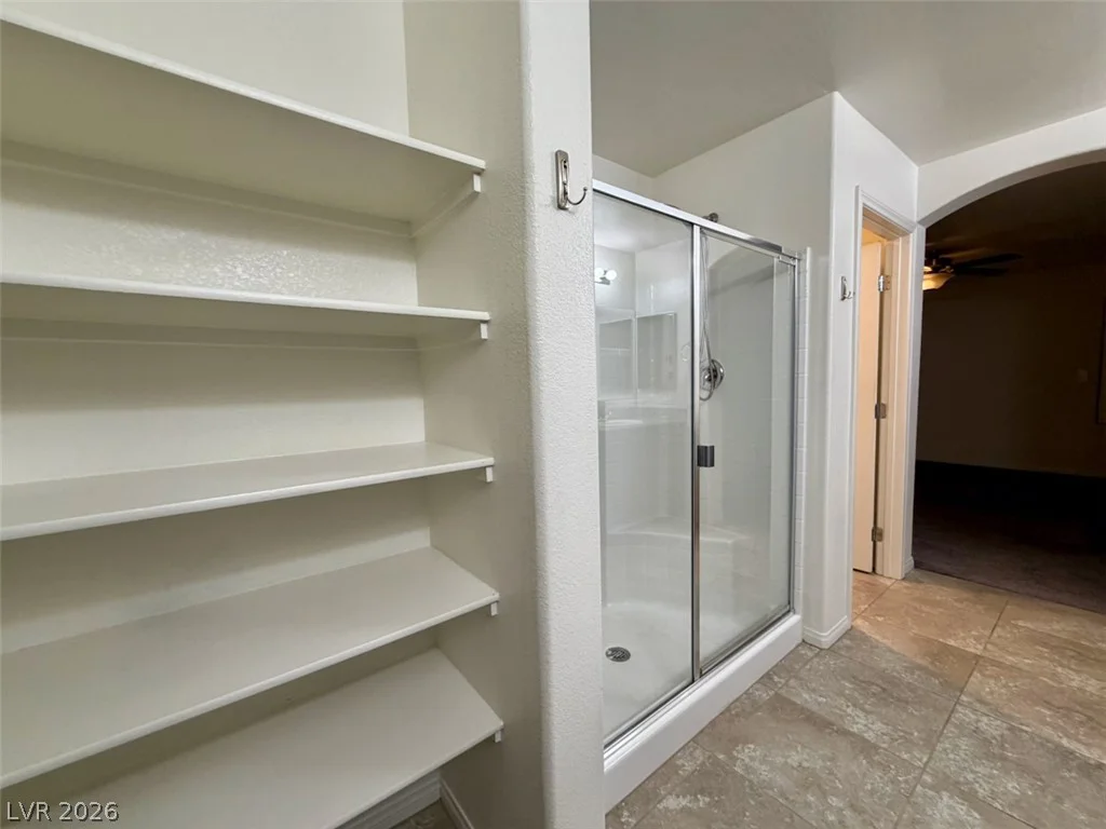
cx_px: 553
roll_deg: +1.9
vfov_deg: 85.7
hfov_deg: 102.1
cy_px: 414
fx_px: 447
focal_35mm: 14
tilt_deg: -3.1
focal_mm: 2.22
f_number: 2.2
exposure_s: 1/60
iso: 200
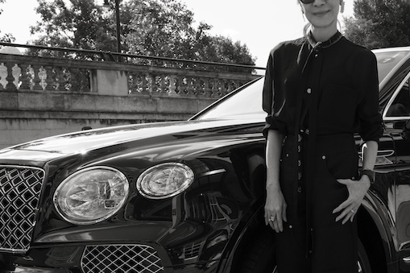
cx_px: 325
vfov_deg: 24.4
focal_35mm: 55
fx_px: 626
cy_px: 192
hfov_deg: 35.2
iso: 1600
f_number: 10
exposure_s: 1/2000
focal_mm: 28
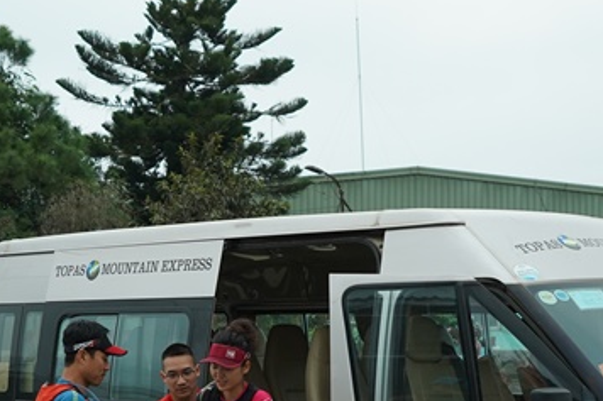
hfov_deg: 22.6
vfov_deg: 15.1
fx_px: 1507
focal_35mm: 90
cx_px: 216
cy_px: 277
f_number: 2.8
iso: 1000
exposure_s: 1/800
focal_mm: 35
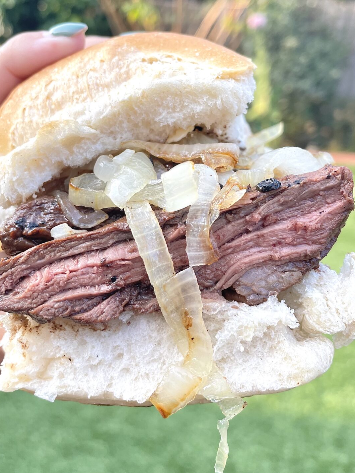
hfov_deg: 40.7
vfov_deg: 52.2
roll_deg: -5.8
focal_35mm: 35
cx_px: 163
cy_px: 186
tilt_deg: -22.7
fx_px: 478
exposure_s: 1/208
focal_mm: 4.2
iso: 32
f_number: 1.6
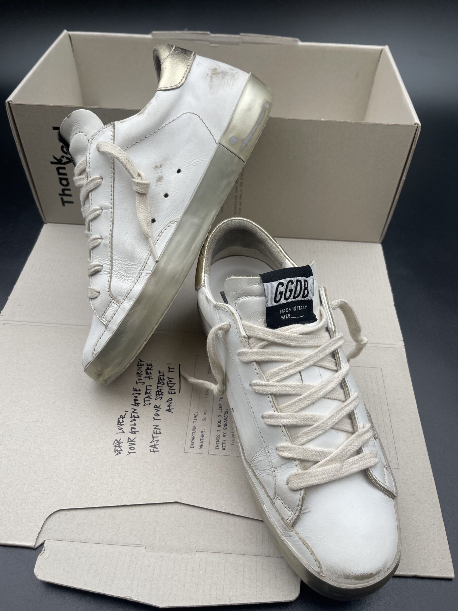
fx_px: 476
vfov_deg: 65.3
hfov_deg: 51.4
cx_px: 229
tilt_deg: -49.6
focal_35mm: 27
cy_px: 298
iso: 32
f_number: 1.6
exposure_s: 1/611
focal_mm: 5.1
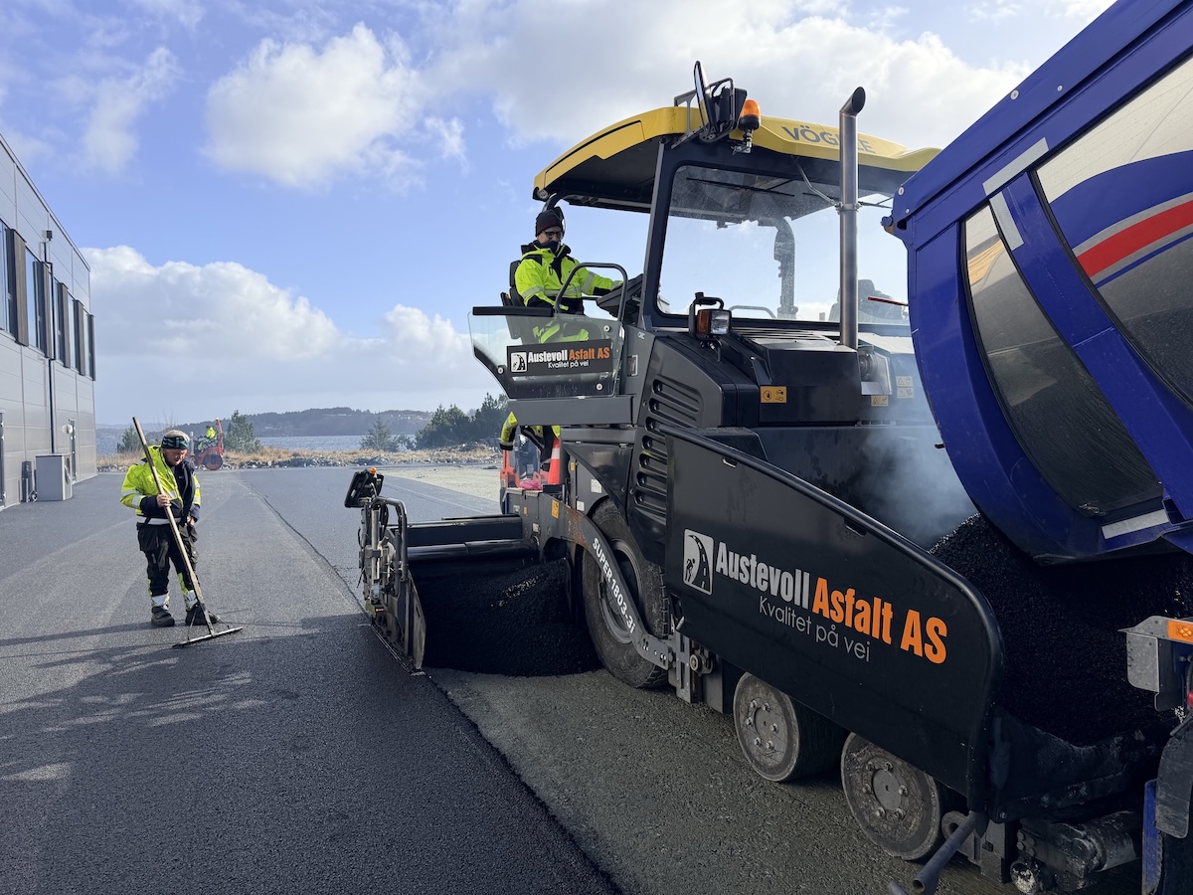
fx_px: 827
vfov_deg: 56.8
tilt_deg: -1.1
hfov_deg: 71.6
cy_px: 448
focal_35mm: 24
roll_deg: +0.9
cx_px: 596
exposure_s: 1/4975
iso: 80
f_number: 1.78
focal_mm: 6.76
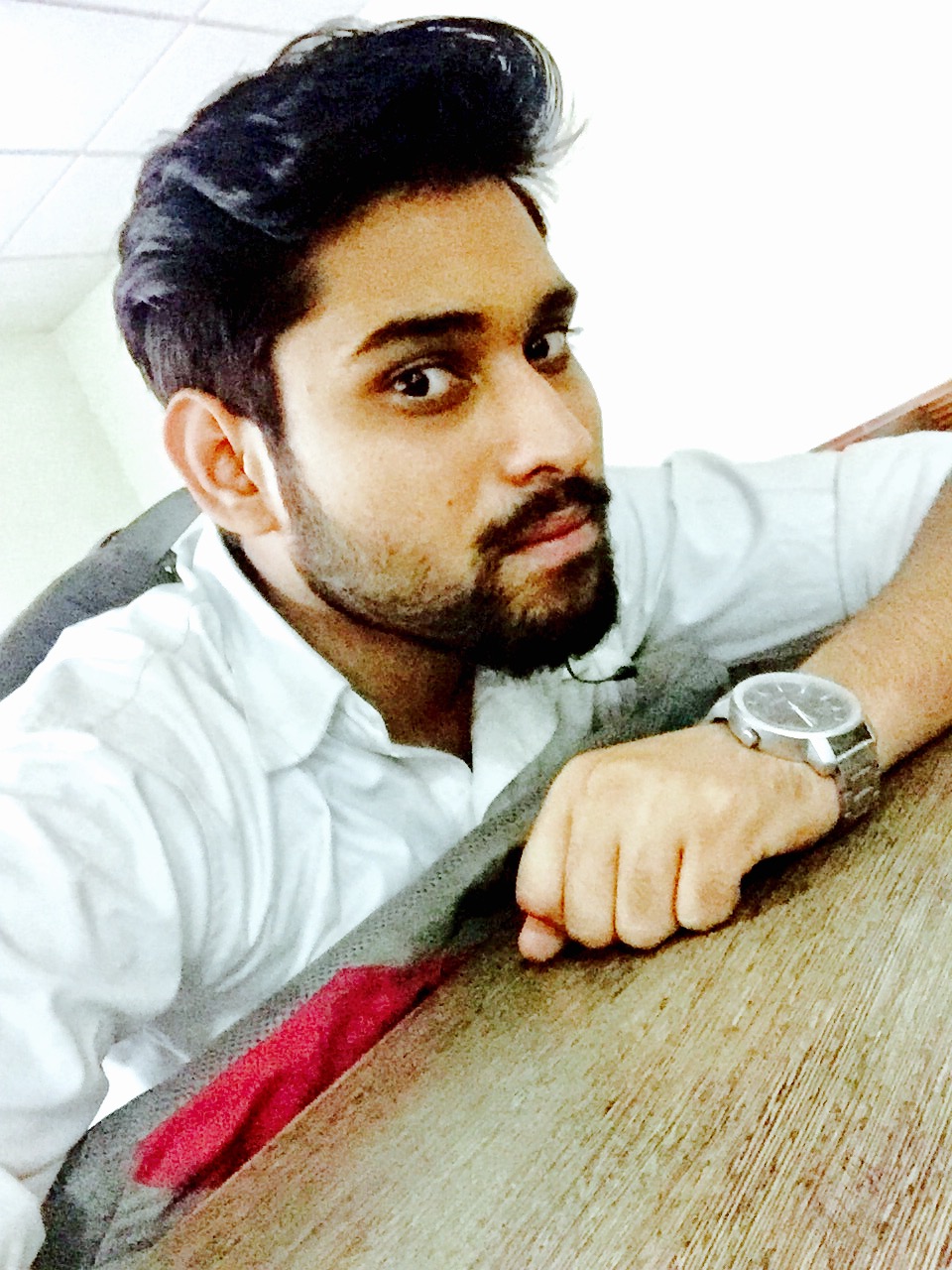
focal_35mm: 31
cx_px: 476
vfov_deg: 58.4
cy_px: 635
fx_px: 1137
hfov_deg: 45.4
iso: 1000
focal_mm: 2.65
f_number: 2.2
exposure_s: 1/17
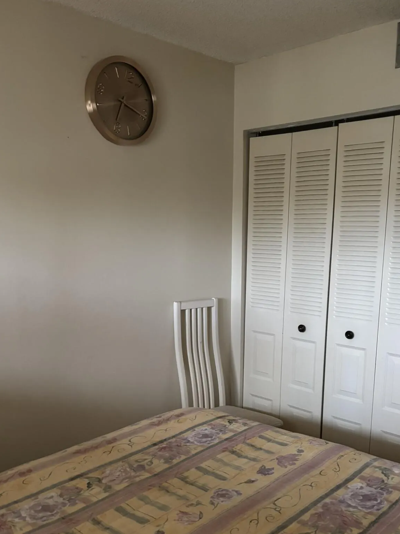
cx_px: 216
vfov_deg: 53.5
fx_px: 524
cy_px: 326
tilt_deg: -10.6
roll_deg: -1.2
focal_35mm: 34
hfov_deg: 41.8
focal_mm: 5.96
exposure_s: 1/30
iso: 500
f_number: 1.6
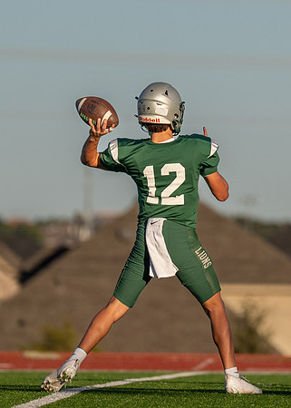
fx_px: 7118
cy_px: 143
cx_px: 166
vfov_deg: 3.3
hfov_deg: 2.3
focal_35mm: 615
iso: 250
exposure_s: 1/8000
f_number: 2.8
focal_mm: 200
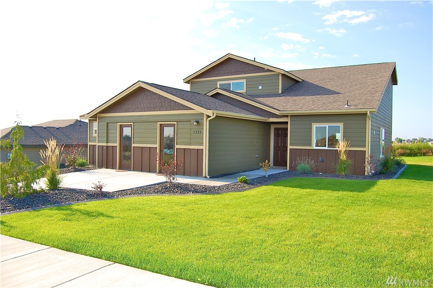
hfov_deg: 67.4
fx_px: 324
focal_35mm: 27
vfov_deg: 47.8
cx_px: 216
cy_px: 144
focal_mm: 18
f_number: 5.6
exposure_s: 1/500
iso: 220
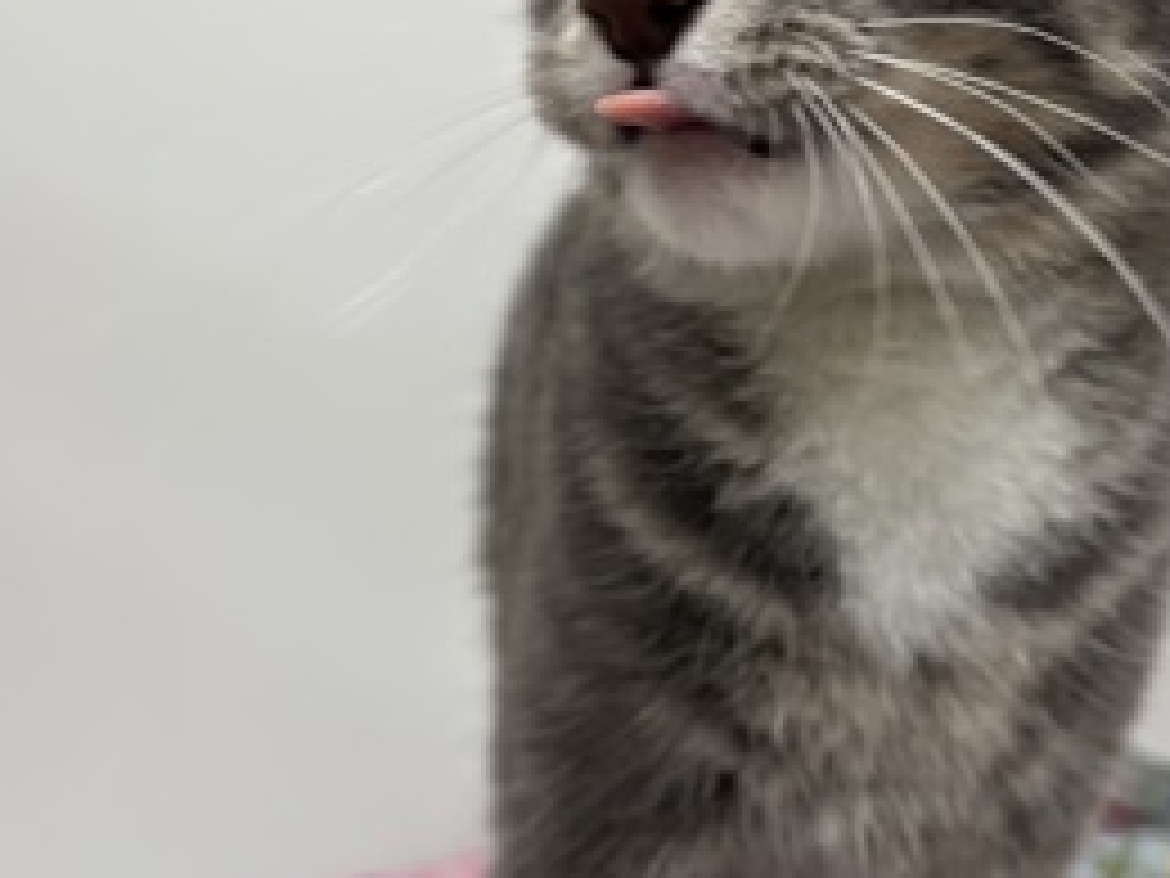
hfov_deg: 43.9
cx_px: 814
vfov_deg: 34.3
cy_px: 362
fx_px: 1420
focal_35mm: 42
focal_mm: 5.1
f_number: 1.6
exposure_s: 1/120
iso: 80
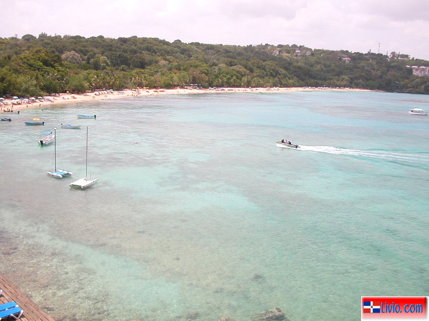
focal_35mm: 37
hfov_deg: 50.1
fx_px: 459
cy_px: 160
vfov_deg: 38.7
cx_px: 214
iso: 100
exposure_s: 1/1456
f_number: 2.7
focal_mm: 5.6
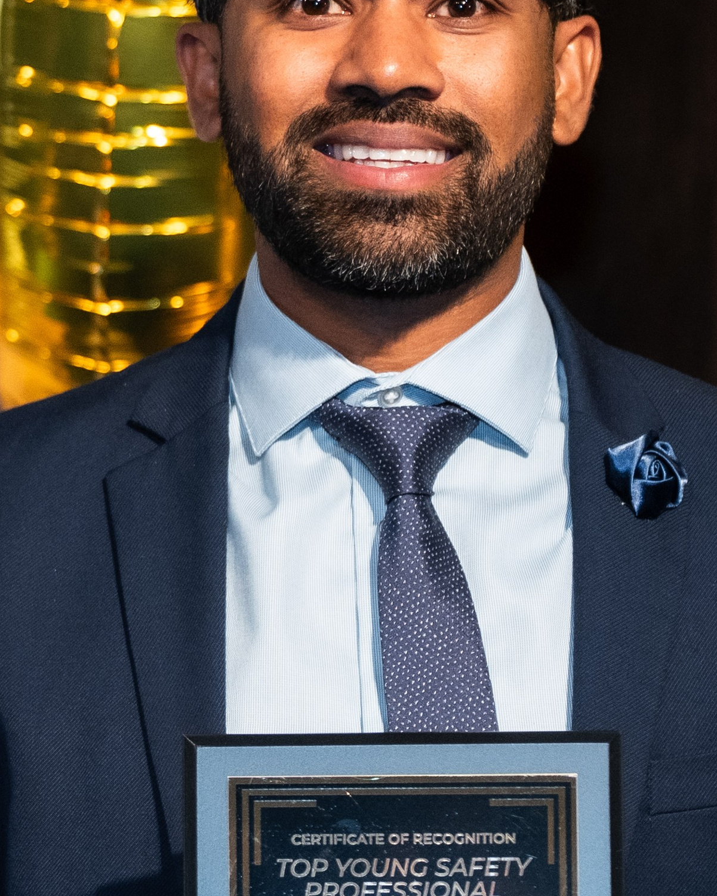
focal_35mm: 300
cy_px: 362
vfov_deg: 6.4
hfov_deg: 5.1
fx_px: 7957
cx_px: -1
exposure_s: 1/200
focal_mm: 75
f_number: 2.5
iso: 1250
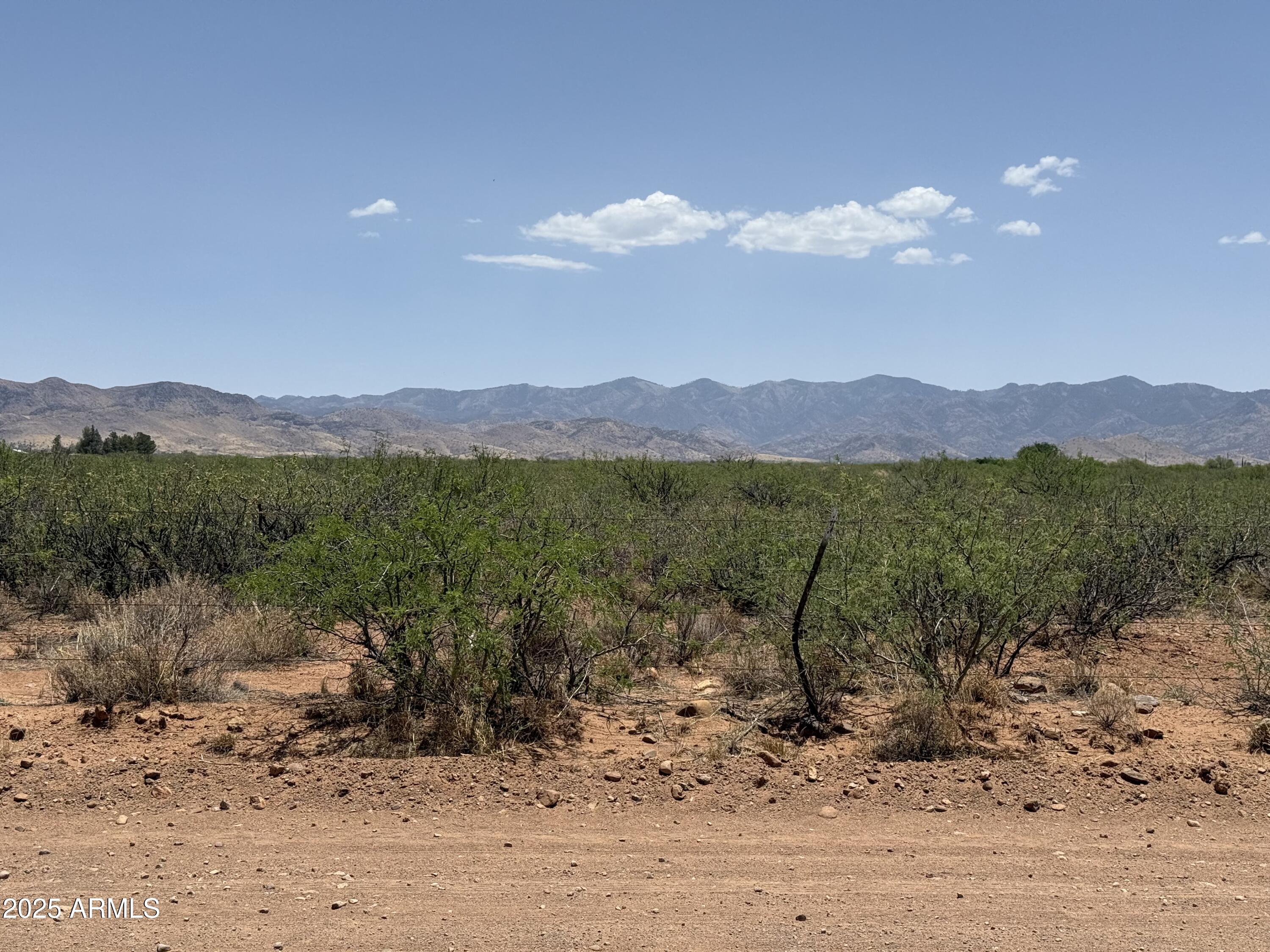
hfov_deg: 39.7
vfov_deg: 30.3
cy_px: 476
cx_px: 635
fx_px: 1761
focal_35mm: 48
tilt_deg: +1.2
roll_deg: -0.8
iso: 64
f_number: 1.78
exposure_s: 1/7874
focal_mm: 6.76
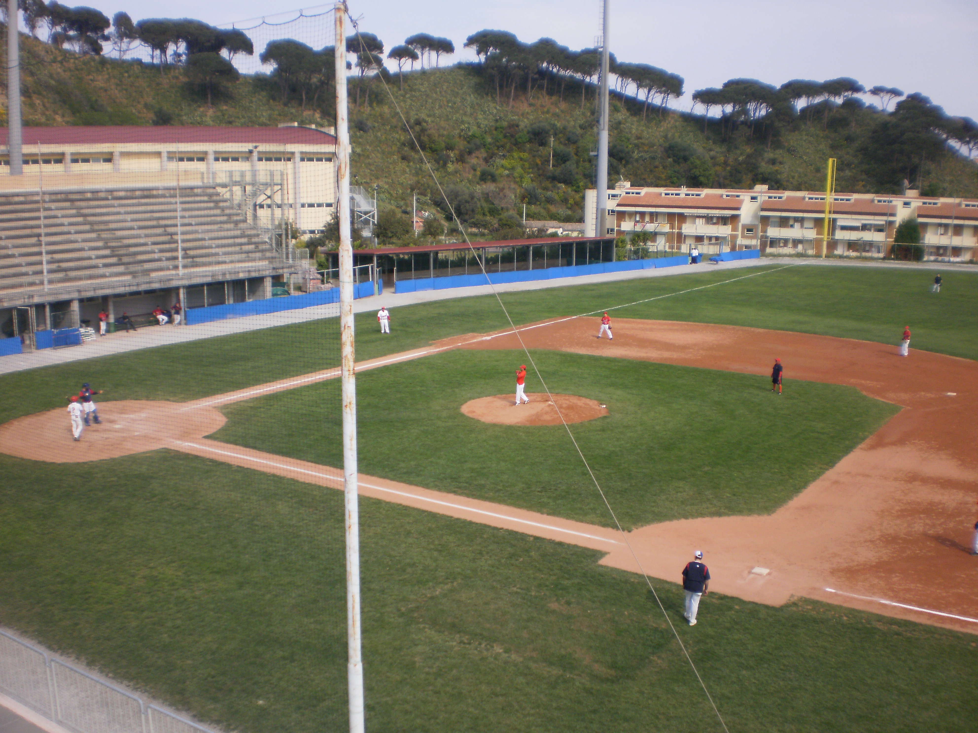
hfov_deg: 49.0
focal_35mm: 38
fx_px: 1074
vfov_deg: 37.7
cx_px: 489
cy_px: 366
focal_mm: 6.3
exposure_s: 1/800
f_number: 3.1
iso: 100
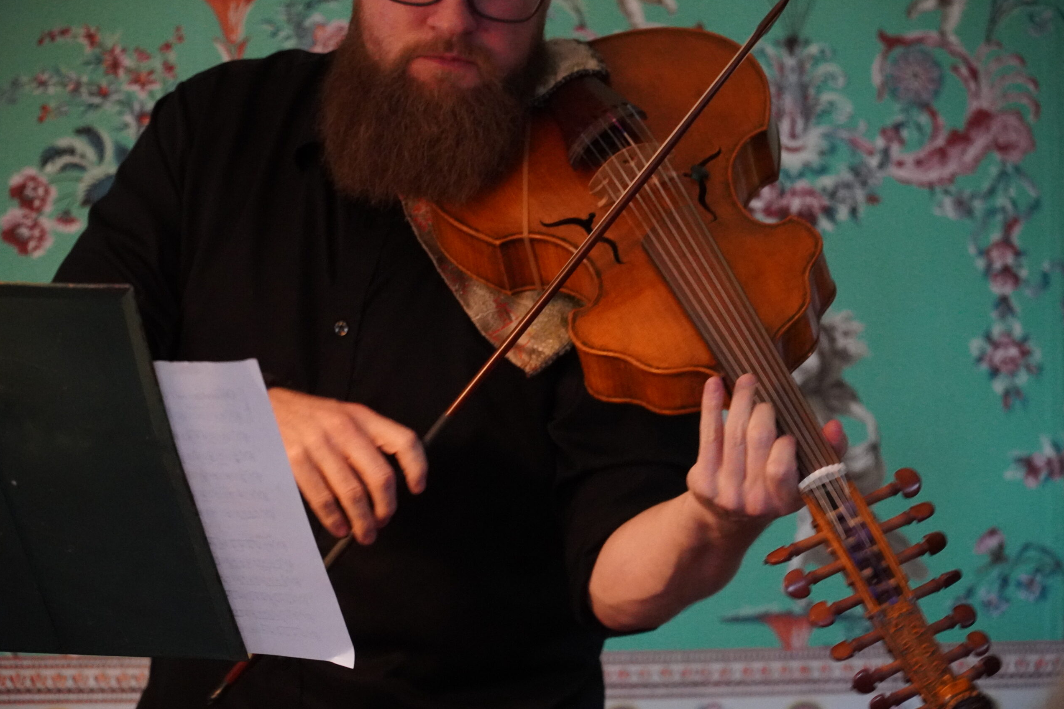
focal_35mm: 159
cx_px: 530
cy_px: 354
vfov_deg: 8.7
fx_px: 4684
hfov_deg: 13.0
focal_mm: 105
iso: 6400
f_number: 4
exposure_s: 1/100
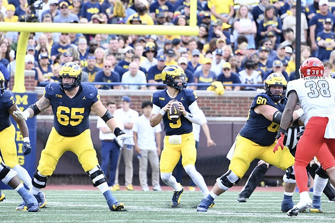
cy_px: 112
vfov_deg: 2.3
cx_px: 168
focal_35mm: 600
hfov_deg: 3.4
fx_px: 5580
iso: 3200
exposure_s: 1/1000
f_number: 5.6
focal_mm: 400
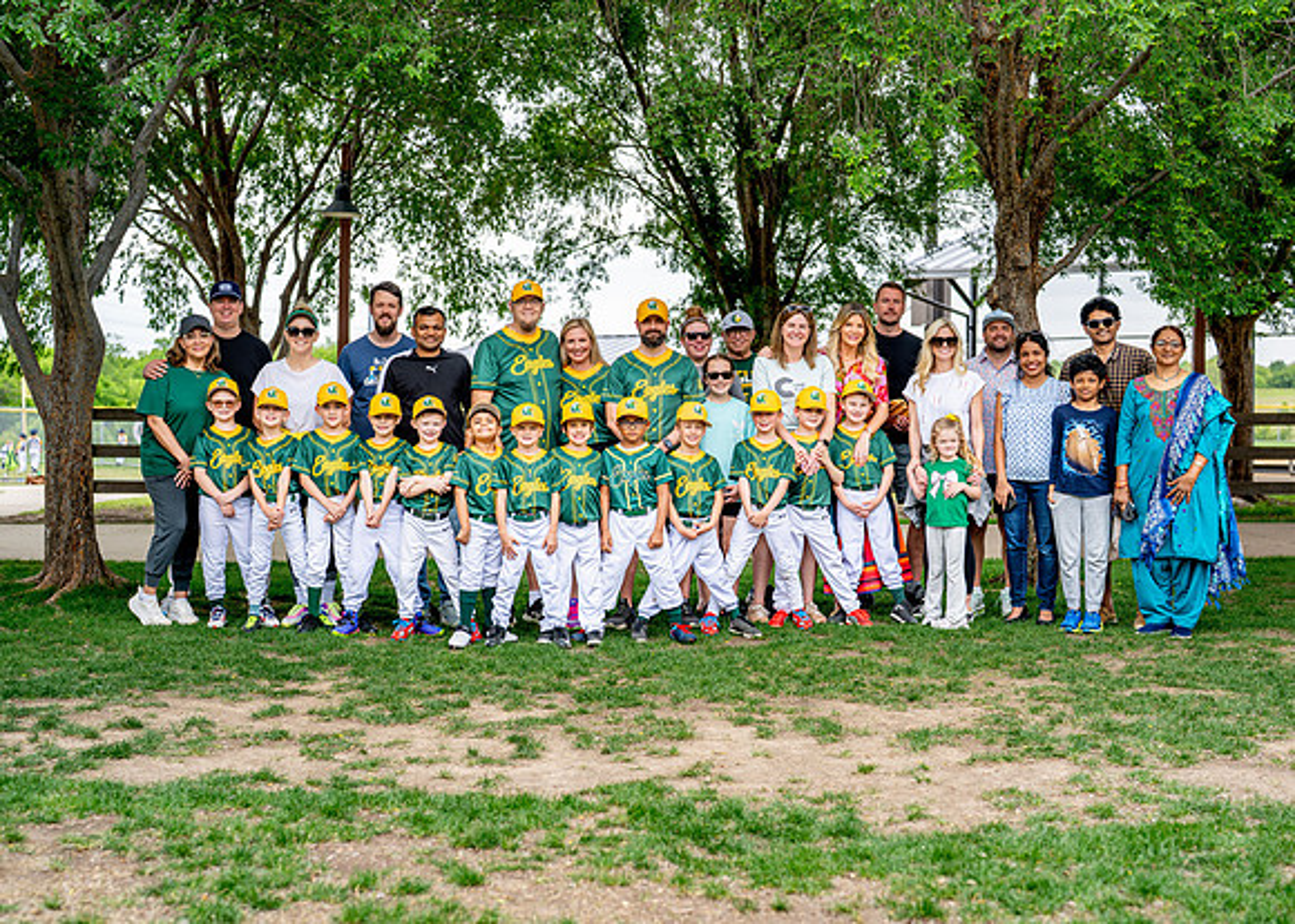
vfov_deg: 26.4
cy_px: 459
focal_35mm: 54
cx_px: 673
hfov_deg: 36.4
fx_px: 1972
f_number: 2.8
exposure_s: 1/640
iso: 125
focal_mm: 50
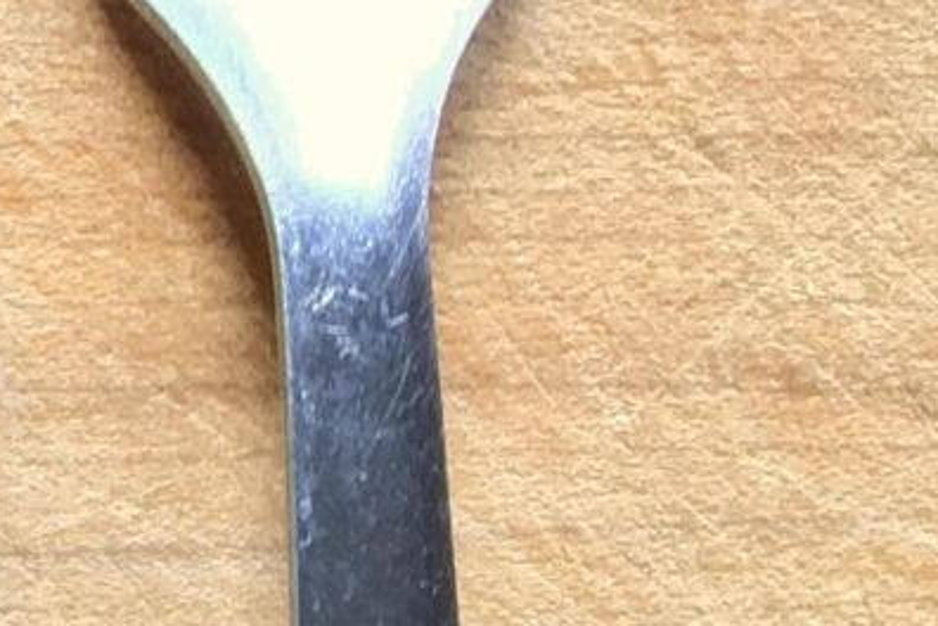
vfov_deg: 7.0
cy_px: 740
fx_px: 5080
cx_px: -1620
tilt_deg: -84.7
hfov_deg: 9.0
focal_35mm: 195
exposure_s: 1/40
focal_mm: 4.15
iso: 25
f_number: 2.2
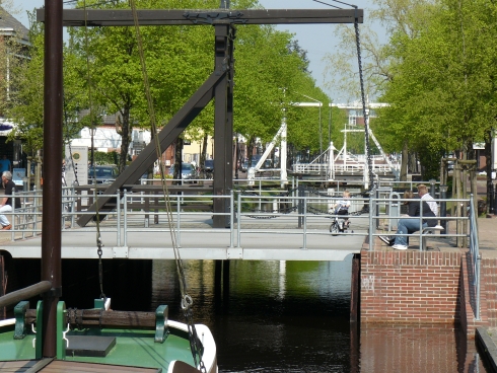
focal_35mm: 144
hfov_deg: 13.7
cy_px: 186
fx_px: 2068
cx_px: 248
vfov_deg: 10.3
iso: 100
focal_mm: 24.1
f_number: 5.6
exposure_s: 1/320
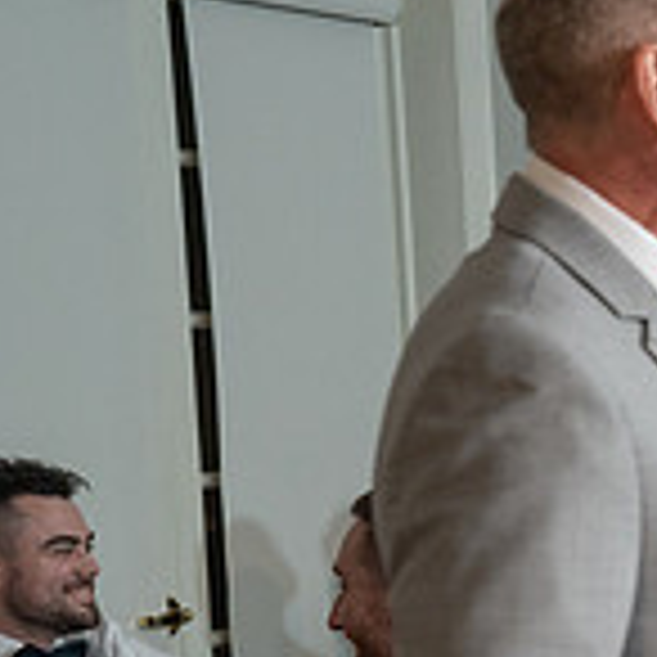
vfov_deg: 10.7
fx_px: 3479
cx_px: 1264
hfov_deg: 10.1
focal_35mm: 162
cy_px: 682
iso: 2000
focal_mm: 48
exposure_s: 1/200
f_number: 5
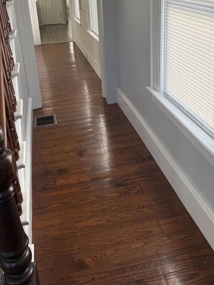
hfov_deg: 37.7
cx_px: 105
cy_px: 84
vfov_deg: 47.8
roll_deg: +2.6
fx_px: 313
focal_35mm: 38
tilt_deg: -18.4
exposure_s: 1/204
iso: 100
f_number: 1.78
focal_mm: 6.76
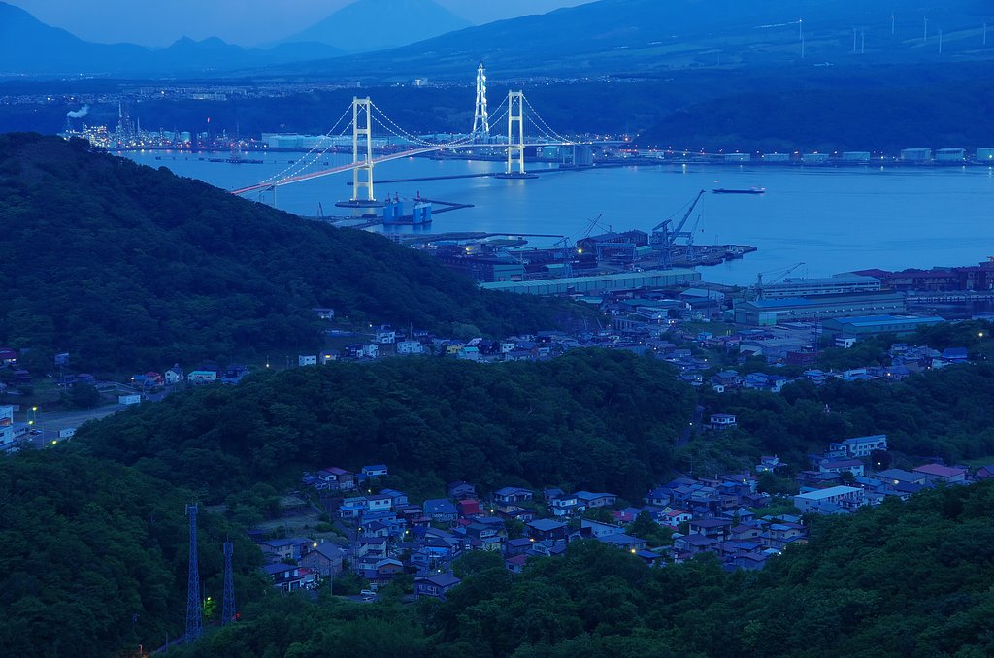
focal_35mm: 79
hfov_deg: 25.7
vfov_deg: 17.2
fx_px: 2177
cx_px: 497
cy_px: 329
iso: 400
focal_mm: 53
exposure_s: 1
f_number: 8
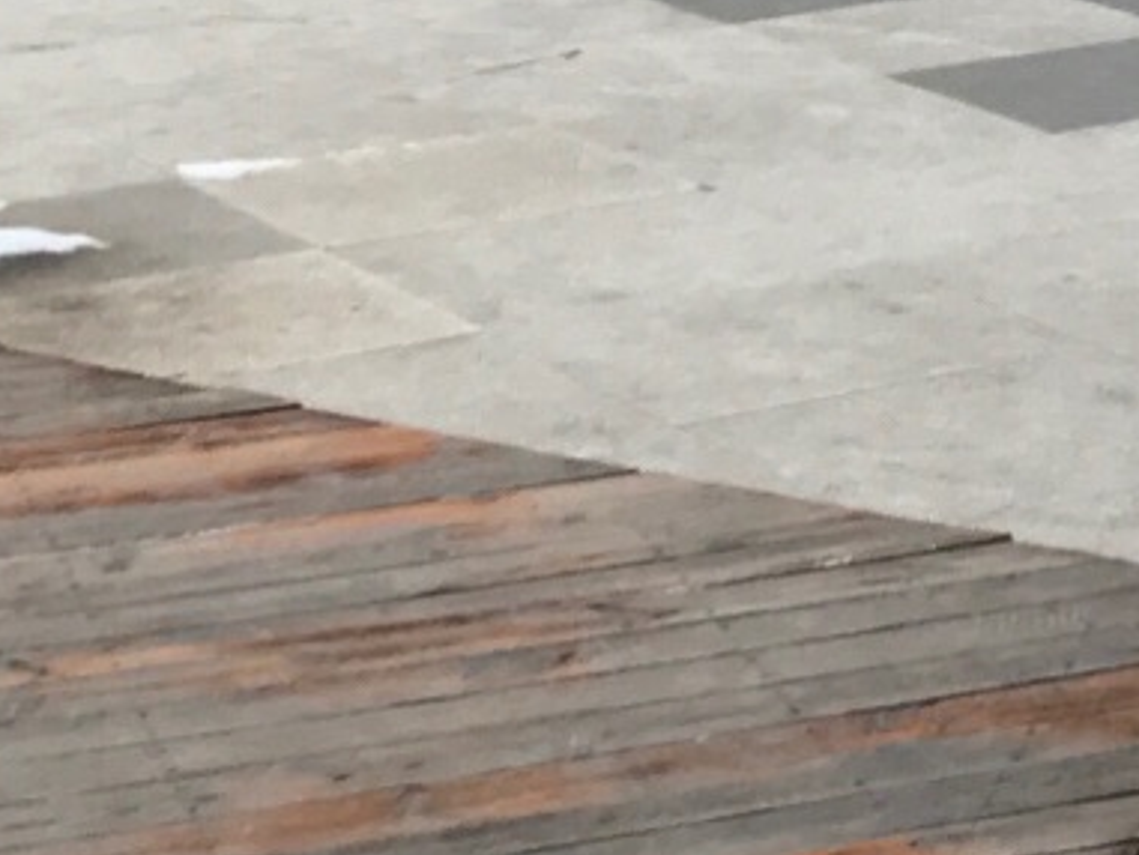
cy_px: -697
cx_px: 1665
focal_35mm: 147
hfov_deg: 12.8
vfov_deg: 9.6
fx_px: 4838
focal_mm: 3.99
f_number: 1.8
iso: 25
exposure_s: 1/100
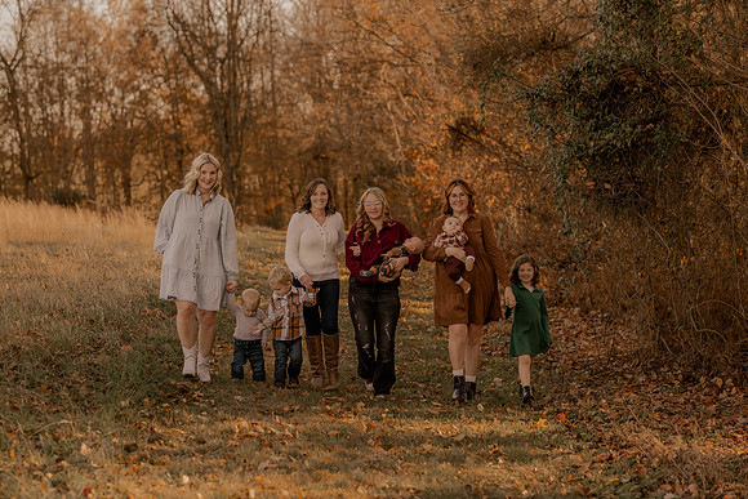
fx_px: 1766
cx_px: 374
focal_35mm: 85
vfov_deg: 16.1
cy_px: 250
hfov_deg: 23.9
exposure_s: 1/320
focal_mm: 85
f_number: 2.8
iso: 200
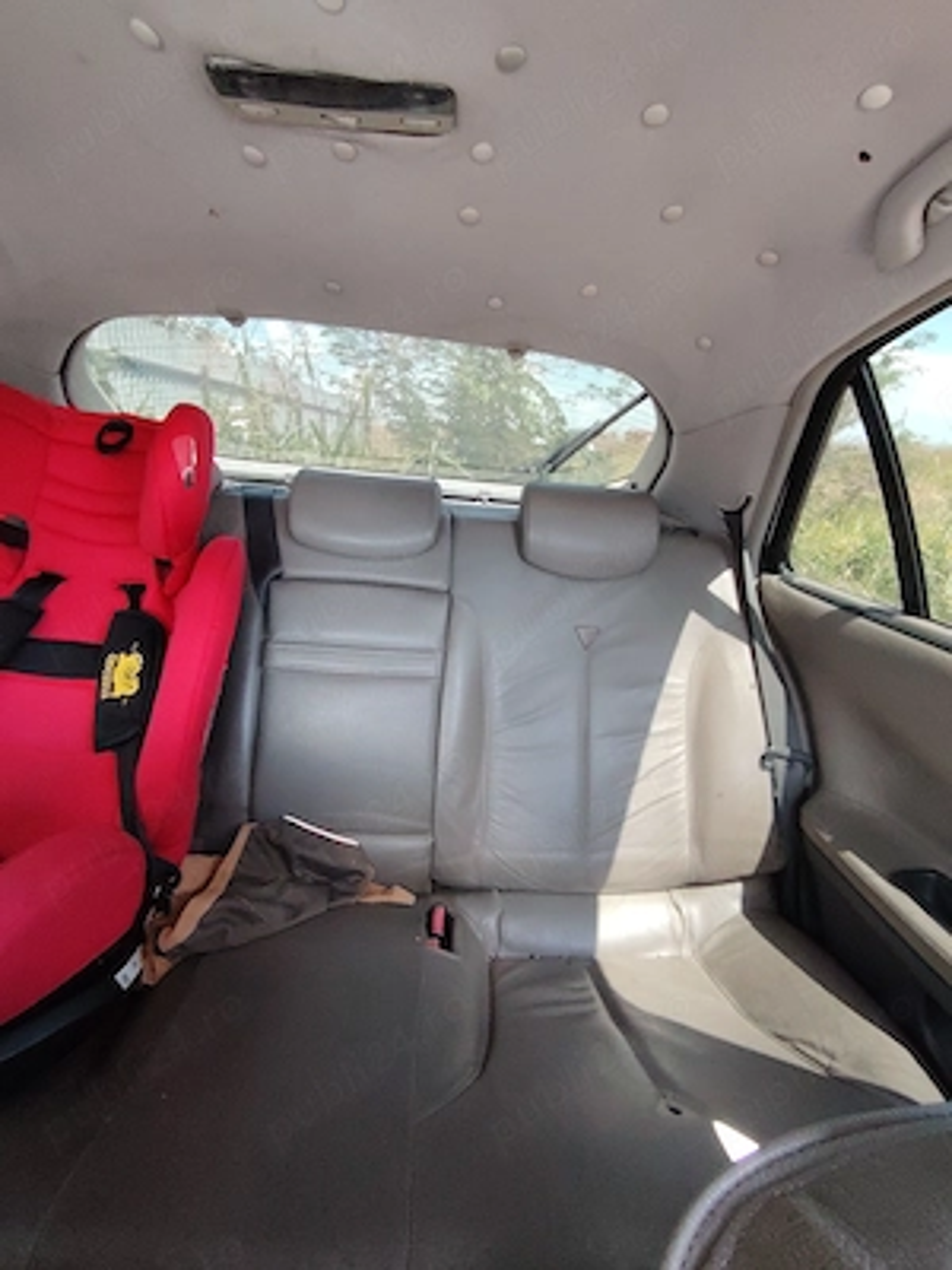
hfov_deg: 74.7
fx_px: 623
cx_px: 476
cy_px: 635
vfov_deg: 91.0
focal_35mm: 17
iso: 288
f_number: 2.2
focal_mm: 1.43
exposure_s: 1/50
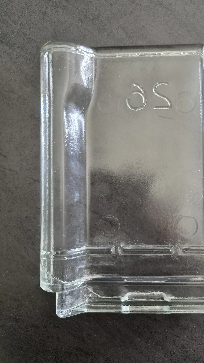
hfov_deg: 43.6
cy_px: 176
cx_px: 139
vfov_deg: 71.9
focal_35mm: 26
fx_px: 250
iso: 400
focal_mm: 5.4
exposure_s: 1/100
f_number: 1.8
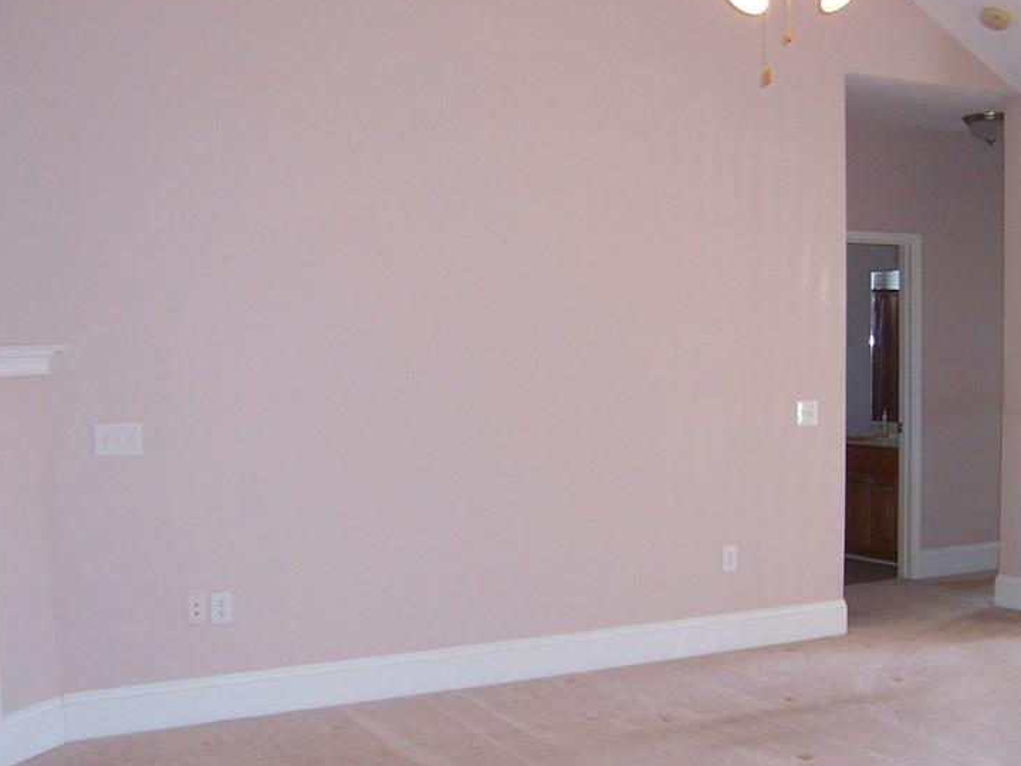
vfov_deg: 30.7
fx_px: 1386
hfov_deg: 40.3
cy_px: 483
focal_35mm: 47
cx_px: 598
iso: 140
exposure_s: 1/60
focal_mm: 5.5
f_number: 2.8
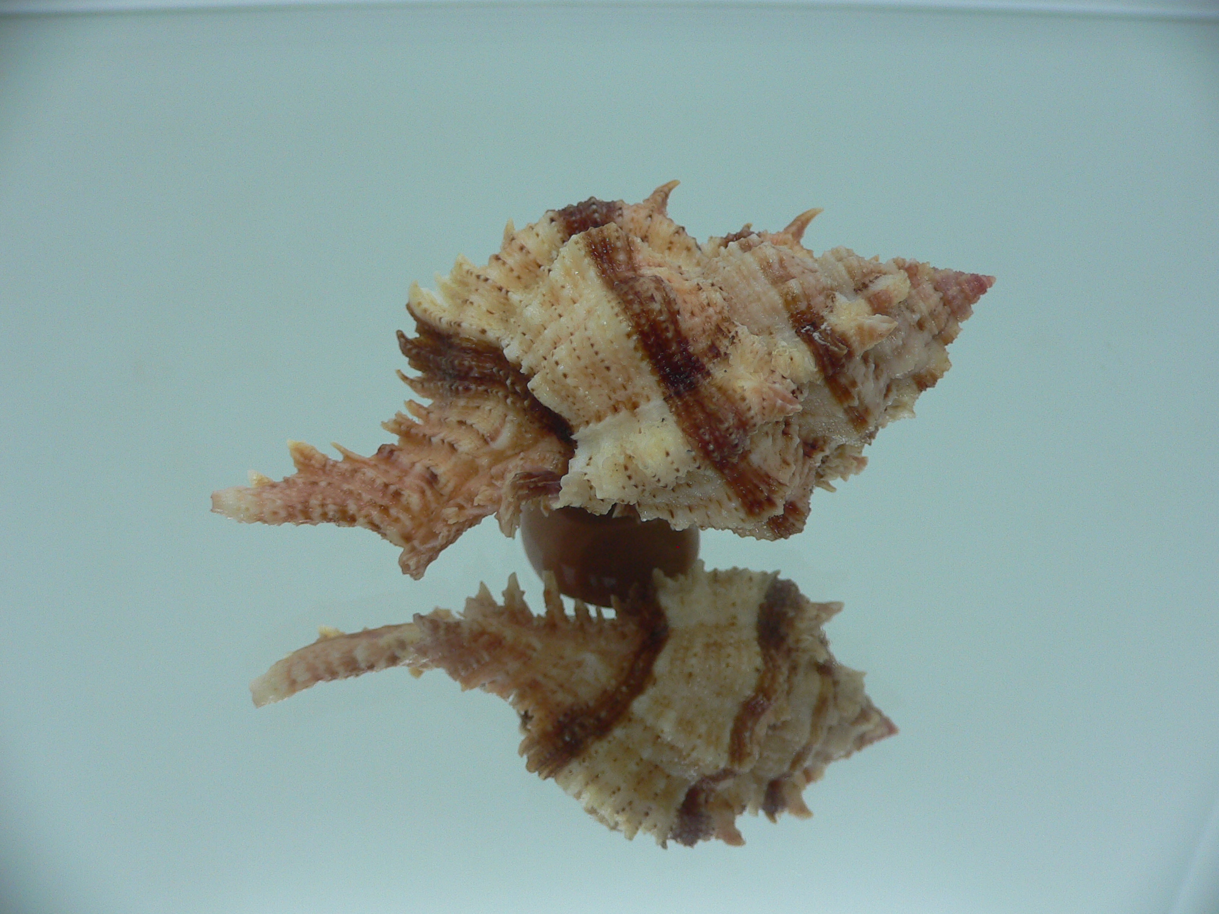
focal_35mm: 35
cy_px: 457
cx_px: 610
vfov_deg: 40.7
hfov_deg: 52.6
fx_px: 1233
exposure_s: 1/60
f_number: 2.8
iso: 80
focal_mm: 4.6
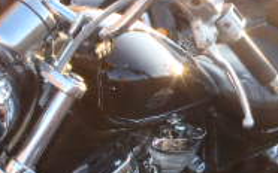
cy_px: 158
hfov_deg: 20.0
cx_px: 25
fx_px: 772
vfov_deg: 12.7
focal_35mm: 102
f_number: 3.5
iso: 80
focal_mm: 5
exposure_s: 1/60
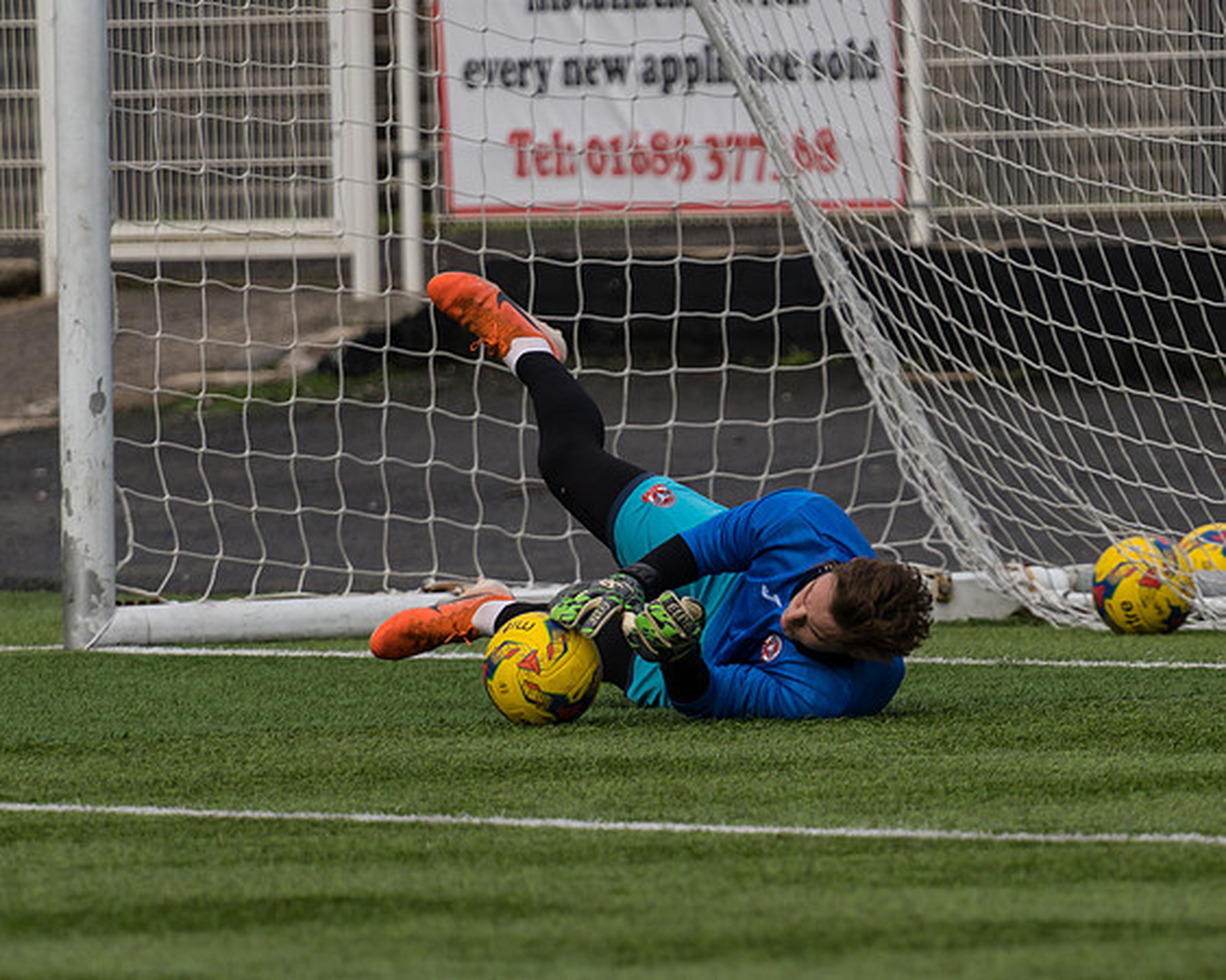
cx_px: 934
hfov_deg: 2.8
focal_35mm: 685
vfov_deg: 2.3
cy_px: 733
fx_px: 24860
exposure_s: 1/2000
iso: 320
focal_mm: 267
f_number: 4
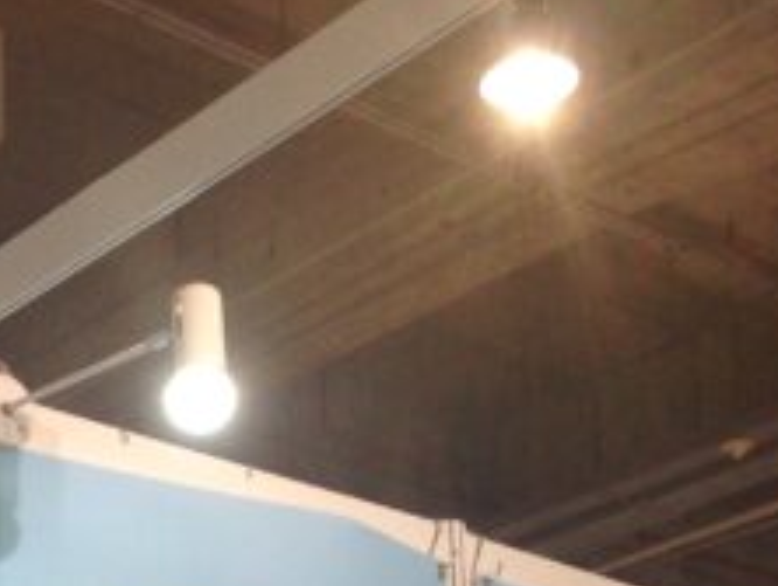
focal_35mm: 114
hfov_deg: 17.0
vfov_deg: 12.4
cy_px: 856
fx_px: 2565
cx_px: 46
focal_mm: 4.12
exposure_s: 1/60
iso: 64
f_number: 2.4
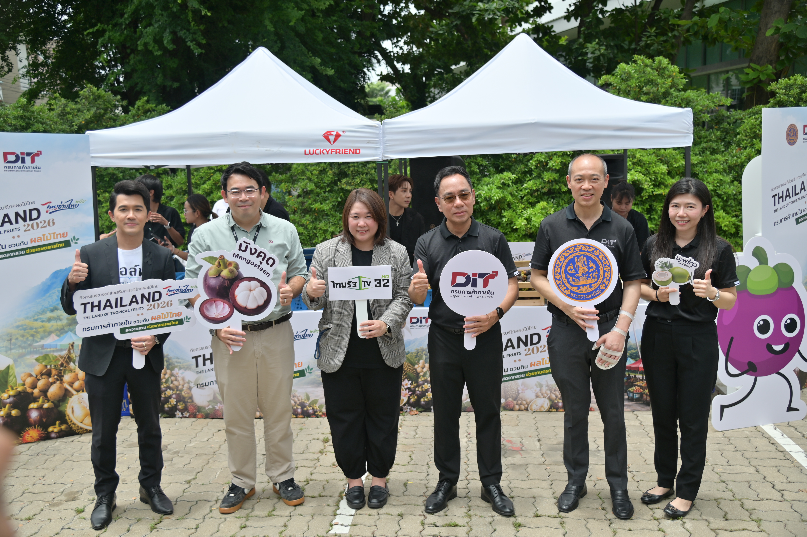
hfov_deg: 50.7
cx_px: 404
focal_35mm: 38
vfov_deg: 35.0
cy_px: 268
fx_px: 851
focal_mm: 38
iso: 100
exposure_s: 1/800
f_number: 4.5
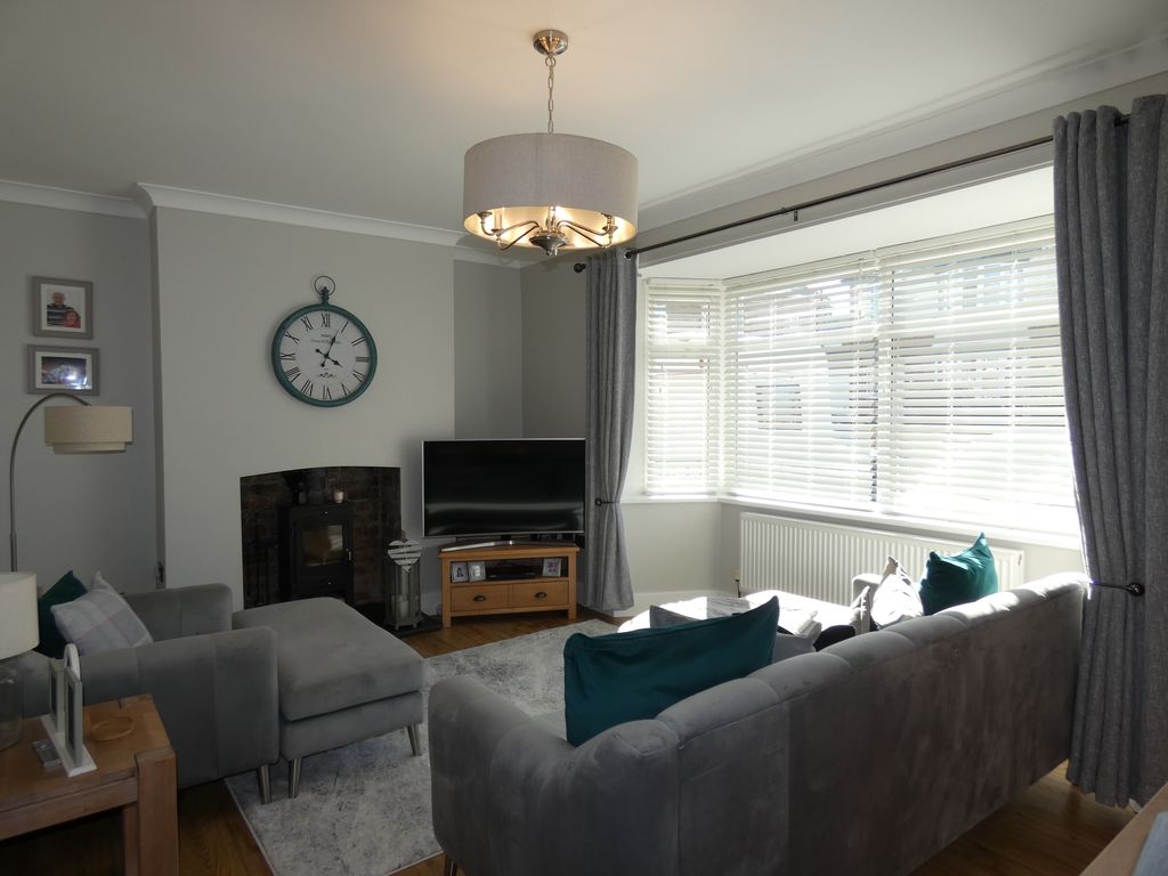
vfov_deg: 66.0
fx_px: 675
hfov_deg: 81.7
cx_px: 584
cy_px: 438
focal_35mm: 20
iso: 80
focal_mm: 3.6
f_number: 2.8
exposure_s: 1/200
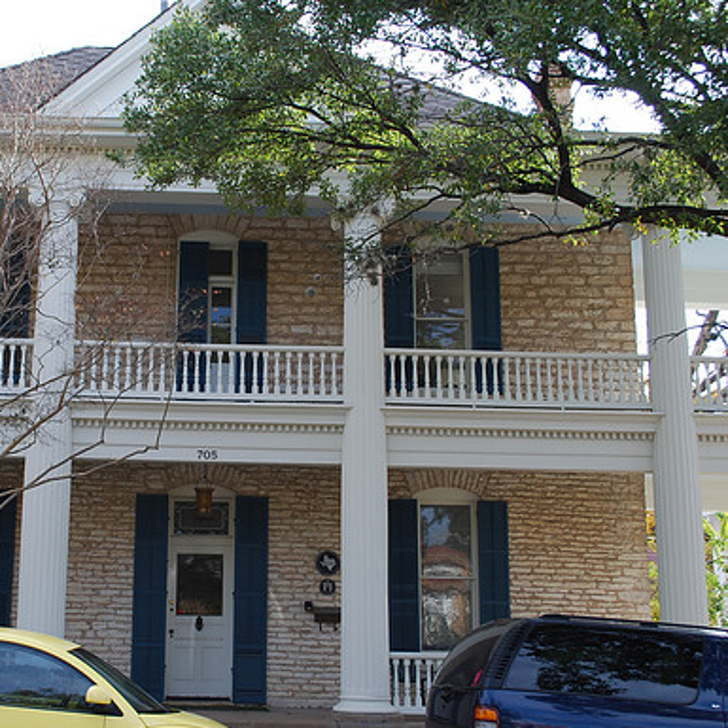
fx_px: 1190
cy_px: 366
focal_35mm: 50
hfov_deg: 33.6
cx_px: 216
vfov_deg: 34.0
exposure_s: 1/125
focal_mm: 26
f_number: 5.6
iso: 100
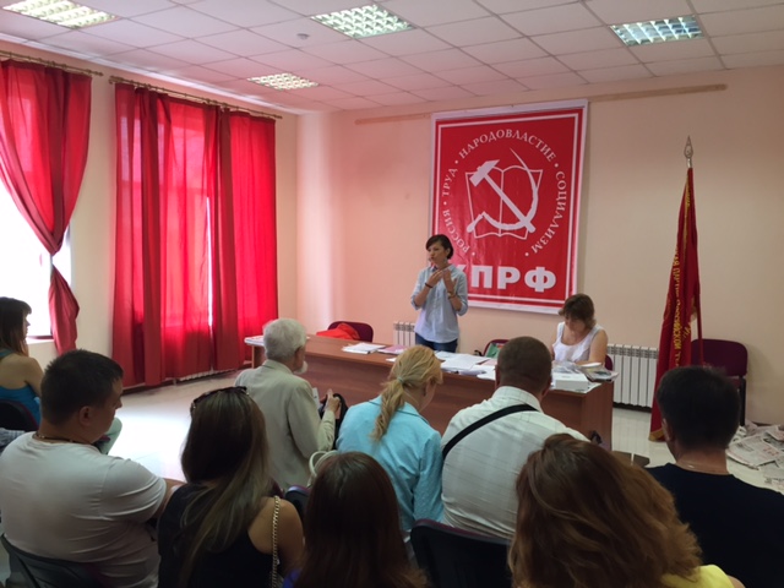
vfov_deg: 48.2
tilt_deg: -4.8
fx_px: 657
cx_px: 392
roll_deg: -1.4
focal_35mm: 29
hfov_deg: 61.7
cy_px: 294
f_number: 2.2
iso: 64
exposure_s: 1/30
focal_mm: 4.15
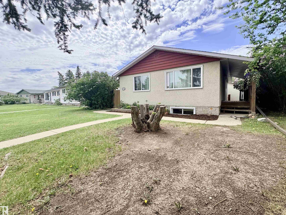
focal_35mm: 15
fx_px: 124
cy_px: 104
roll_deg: +1.7
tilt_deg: -2.3
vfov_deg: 81.7
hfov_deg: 98.1
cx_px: 151
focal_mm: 2.22
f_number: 2.2
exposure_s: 1/1048
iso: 64
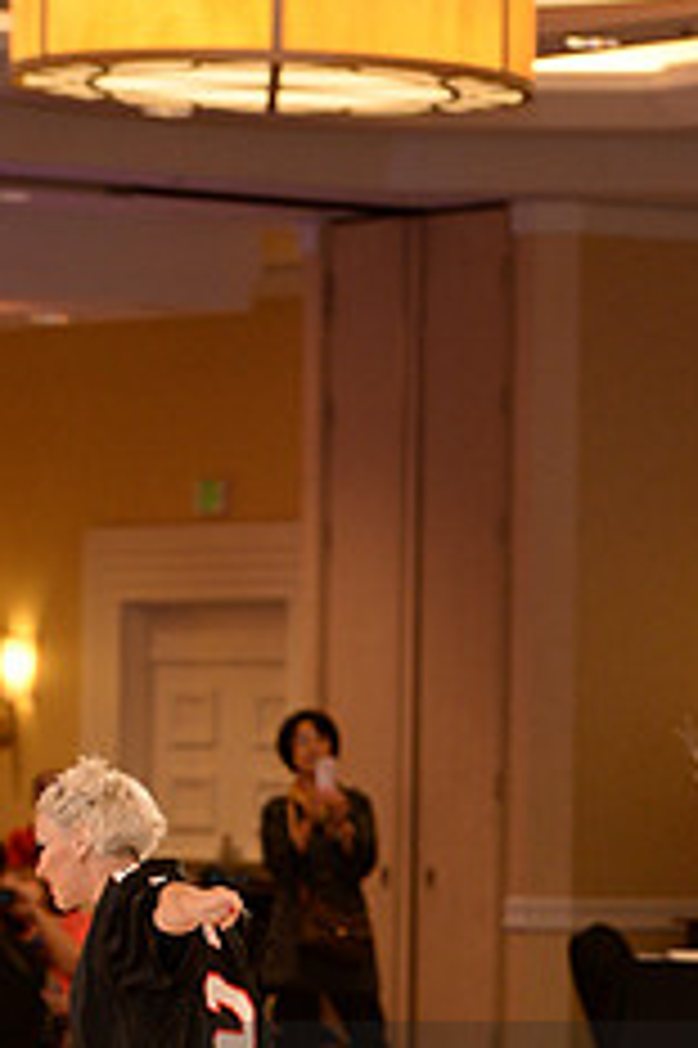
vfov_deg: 8.2
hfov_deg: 5.5
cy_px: 1174
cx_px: 826
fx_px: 7252
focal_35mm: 249
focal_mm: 100
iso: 1600
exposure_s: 1/250
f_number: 4.5
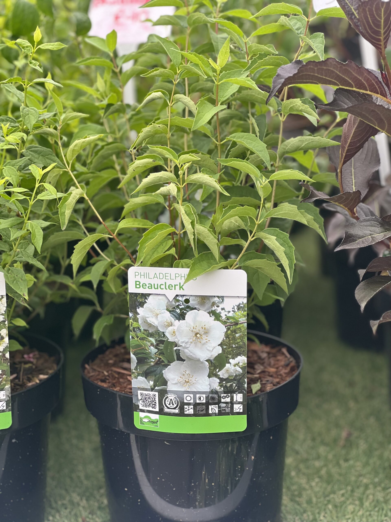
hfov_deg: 19.1
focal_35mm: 77
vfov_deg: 25.3
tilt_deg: -15.9
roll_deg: +0.2
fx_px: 1160
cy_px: 261
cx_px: 196
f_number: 2.8
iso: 50
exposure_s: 1/121
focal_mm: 9
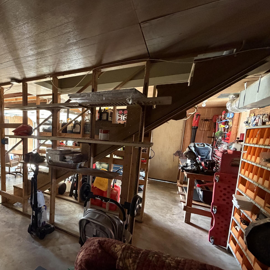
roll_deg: -2.3
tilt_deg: -6.8
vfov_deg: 77.4
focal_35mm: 19
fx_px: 168
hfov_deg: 71.7
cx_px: 64
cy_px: 151
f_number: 2.2
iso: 500
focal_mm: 2.22
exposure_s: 1/60
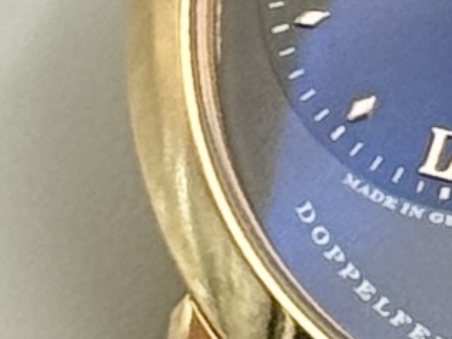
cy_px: 97
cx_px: 770
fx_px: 4087
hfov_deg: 6.2
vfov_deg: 4.7
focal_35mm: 313
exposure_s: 1/351
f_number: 1.78
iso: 64
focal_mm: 6.76
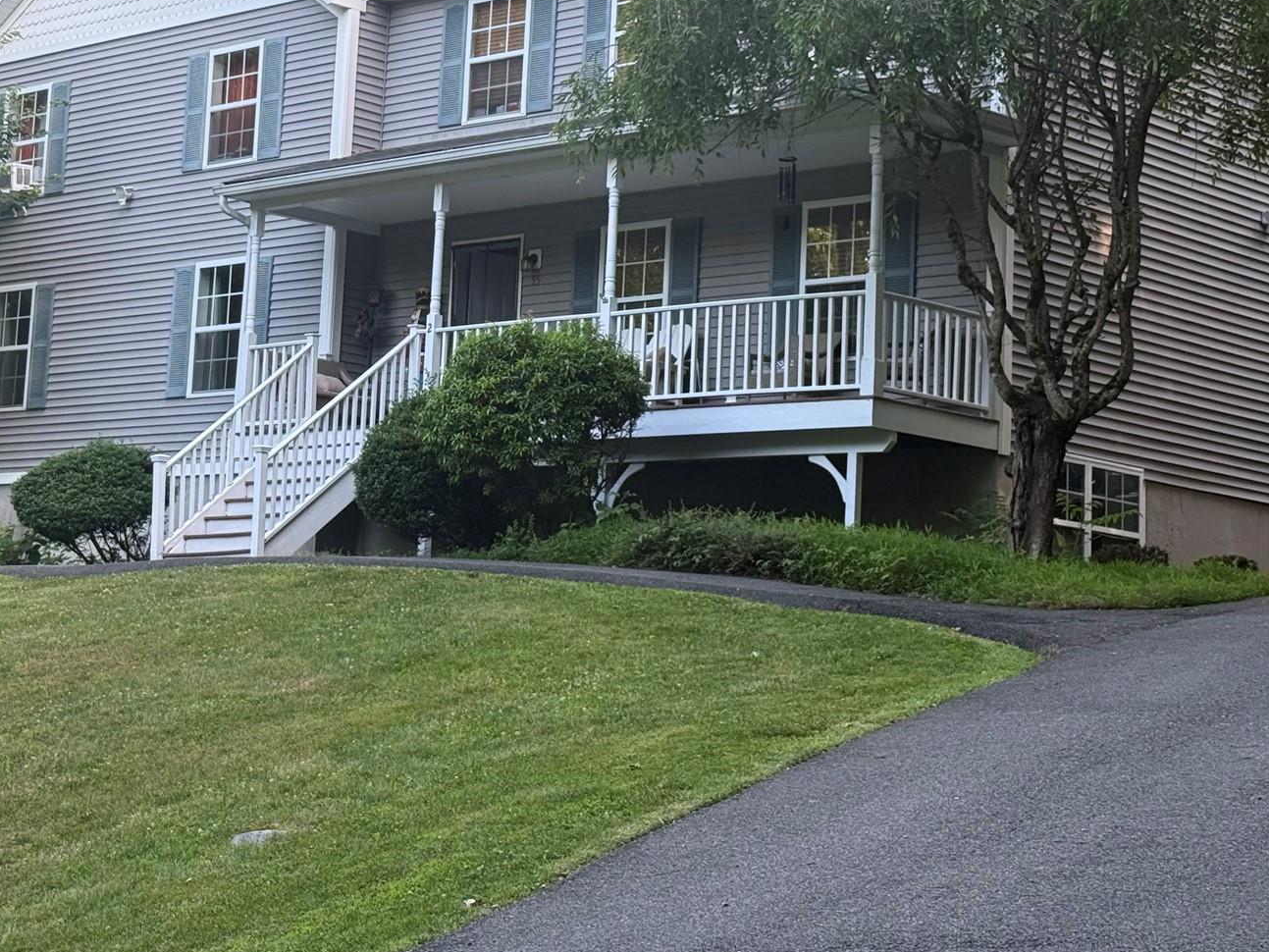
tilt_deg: +10.4
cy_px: 252
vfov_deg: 19.3
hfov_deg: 25.6
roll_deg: -2.9
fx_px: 2786
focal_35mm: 76
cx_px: 485
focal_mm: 6.76
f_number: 1.78
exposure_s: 1/242
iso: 125
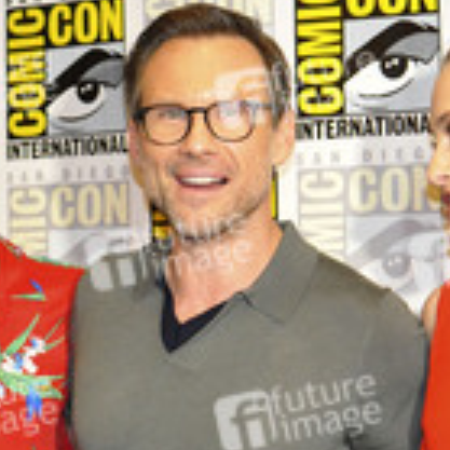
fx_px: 1456
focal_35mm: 99
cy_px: 333
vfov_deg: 17.5
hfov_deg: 17.6
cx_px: 210
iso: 1000
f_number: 4.5
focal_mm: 24
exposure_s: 1/60
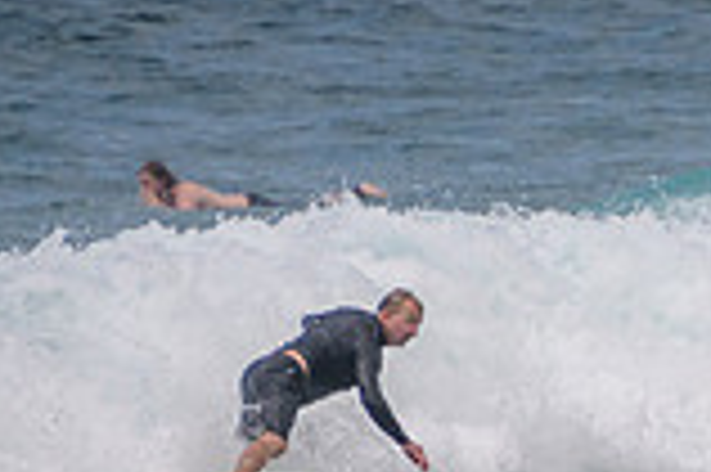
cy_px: 424
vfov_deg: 0.7
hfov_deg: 1.0
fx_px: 39853
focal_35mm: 2020
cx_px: 1063
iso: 200
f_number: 5.6
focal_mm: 400
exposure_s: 1/2000
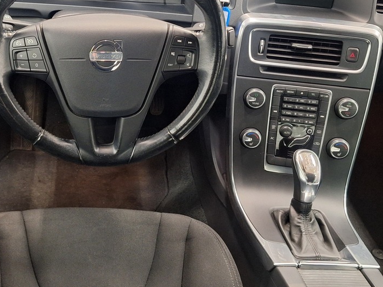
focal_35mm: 47
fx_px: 520
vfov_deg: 30.8
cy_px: 110
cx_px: 124
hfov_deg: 39.9
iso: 400
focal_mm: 5.54
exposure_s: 1/20
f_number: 1.8
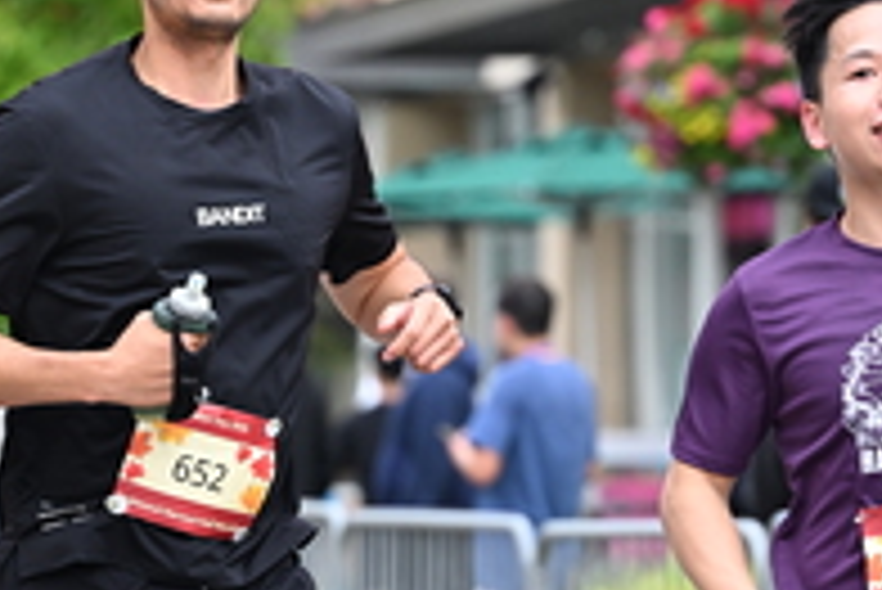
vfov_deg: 4.8
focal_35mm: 289
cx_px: 421
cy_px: 279
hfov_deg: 7.1
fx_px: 7086
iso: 640
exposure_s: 1/1250
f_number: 2.8
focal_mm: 103
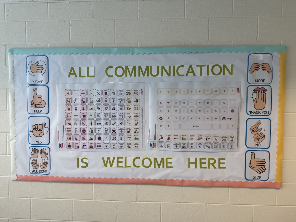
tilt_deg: -2.8
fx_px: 205
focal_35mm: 24
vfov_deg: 56.8
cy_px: 111
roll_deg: -0.5
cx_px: 148
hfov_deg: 71.6
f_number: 1.78
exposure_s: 1/120
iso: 64
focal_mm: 6.76
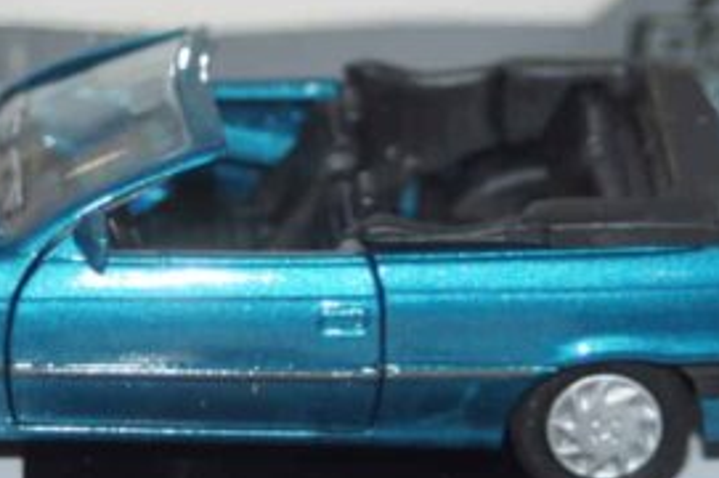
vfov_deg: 5.2
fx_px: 5306
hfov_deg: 7.8
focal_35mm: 266
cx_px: 300
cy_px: 239
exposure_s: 1/60
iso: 200
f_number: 5.6
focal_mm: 80
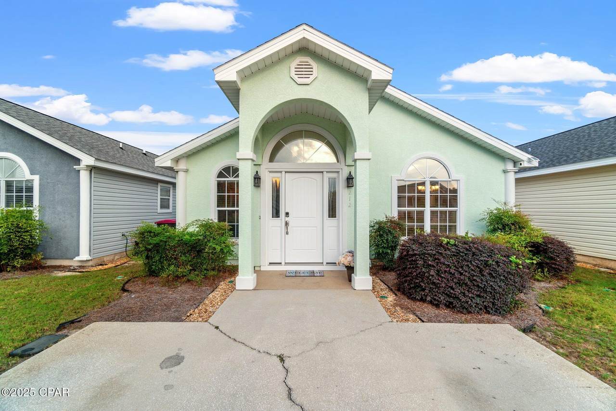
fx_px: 257
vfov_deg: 77.3
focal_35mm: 15
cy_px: 206
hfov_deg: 100.4
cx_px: 308
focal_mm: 10
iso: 100
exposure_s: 1/8
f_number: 4
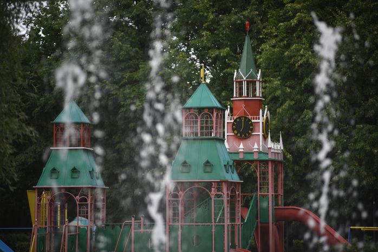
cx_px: 189
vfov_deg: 6.9
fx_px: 2101
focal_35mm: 200
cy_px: 126
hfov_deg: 10.3
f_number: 2.8
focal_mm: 200
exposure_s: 1/125
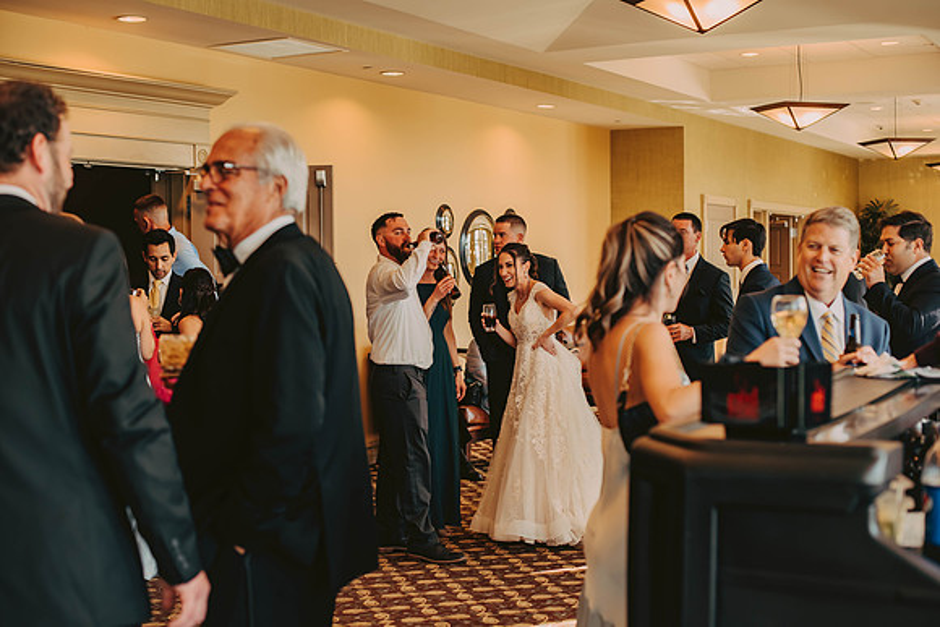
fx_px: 1306
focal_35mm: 50
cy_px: 314
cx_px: 470
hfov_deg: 39.6
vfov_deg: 27.0
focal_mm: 50
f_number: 2.5
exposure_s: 1/250
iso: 320
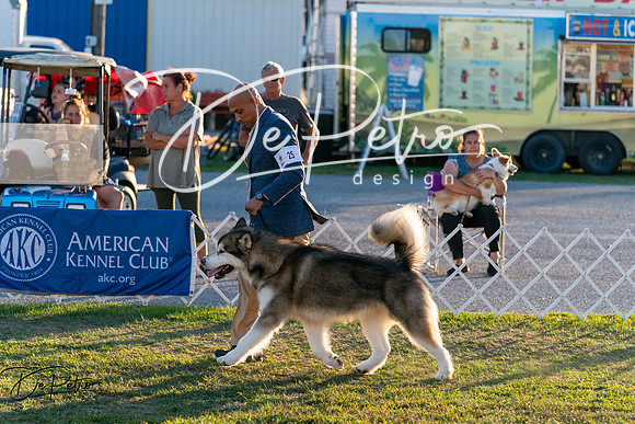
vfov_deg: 10.2
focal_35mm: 134
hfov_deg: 15.3
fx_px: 2364
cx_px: 318
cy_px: 212
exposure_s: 1/1600
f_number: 4.5
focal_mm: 134
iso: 1000
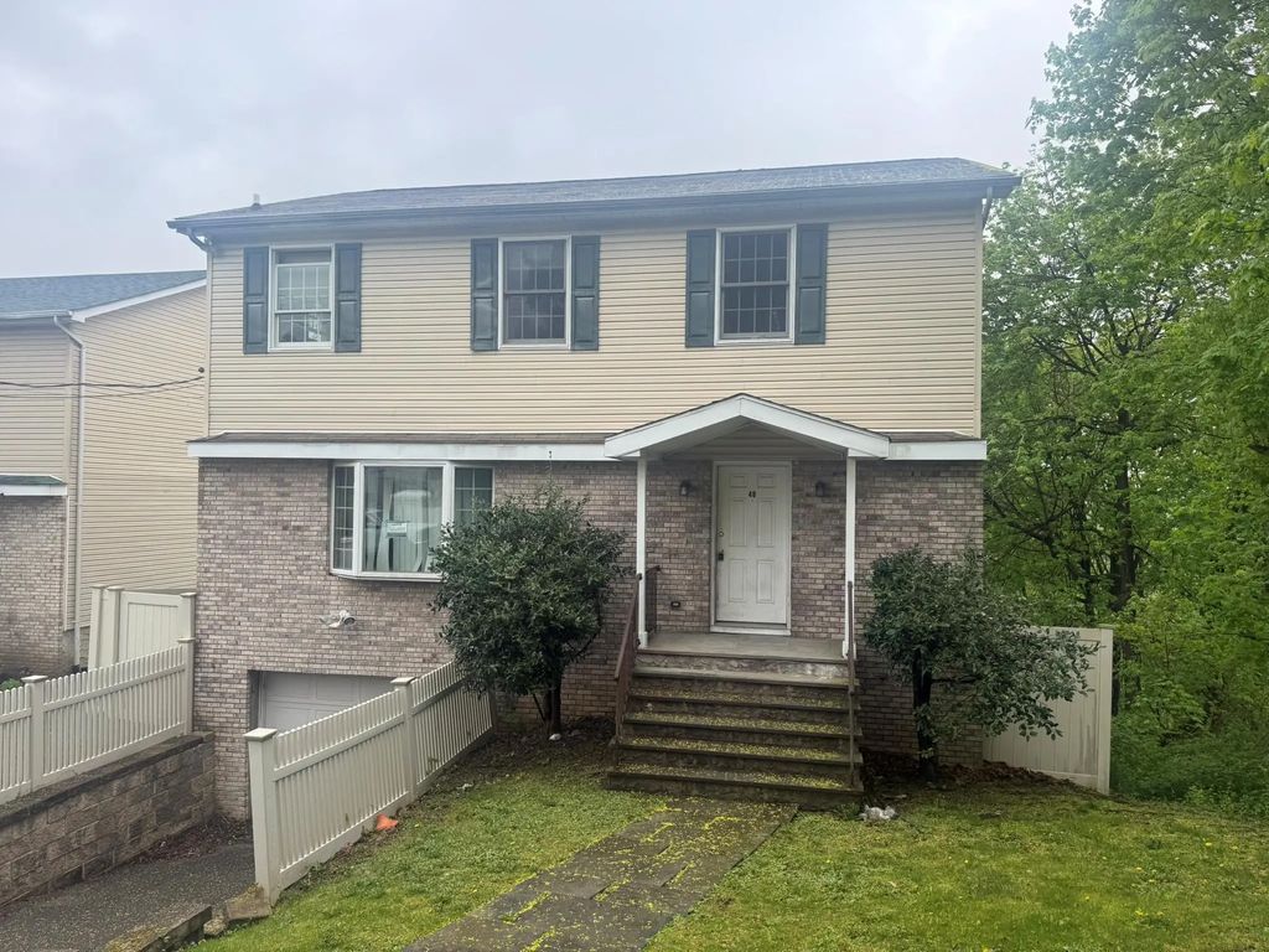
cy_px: 476
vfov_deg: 56.8
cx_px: 634
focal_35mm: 24
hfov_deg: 71.6
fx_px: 880
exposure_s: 1/967
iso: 80
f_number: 1.78
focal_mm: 6.76
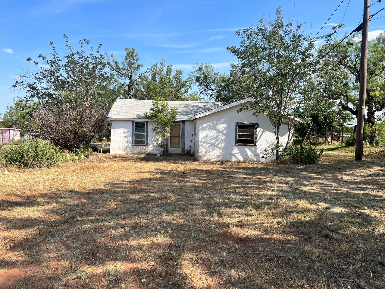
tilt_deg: -3.3
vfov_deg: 53.1
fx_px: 289
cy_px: 144
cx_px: 192
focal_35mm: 26
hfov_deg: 67.3
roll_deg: -1.4
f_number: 1.5
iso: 50
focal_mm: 5.7
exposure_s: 1/2762
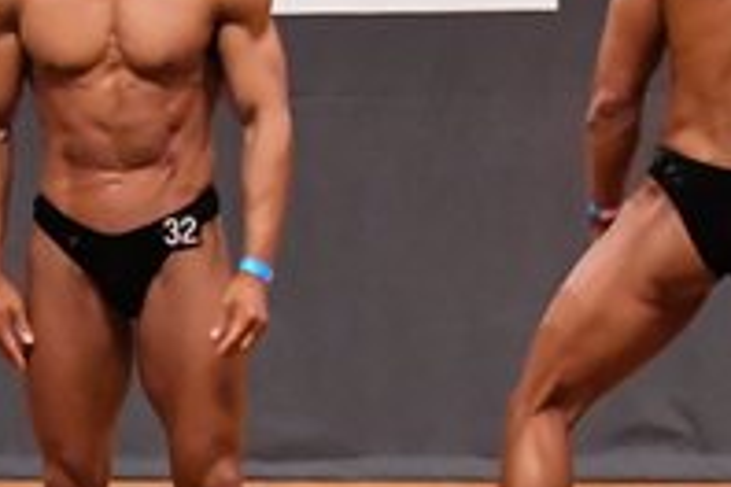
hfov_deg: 3.5
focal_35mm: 587
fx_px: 11918
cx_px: -249
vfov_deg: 2.3
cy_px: 188
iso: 10000
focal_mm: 100
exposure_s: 1/400
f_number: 5.6
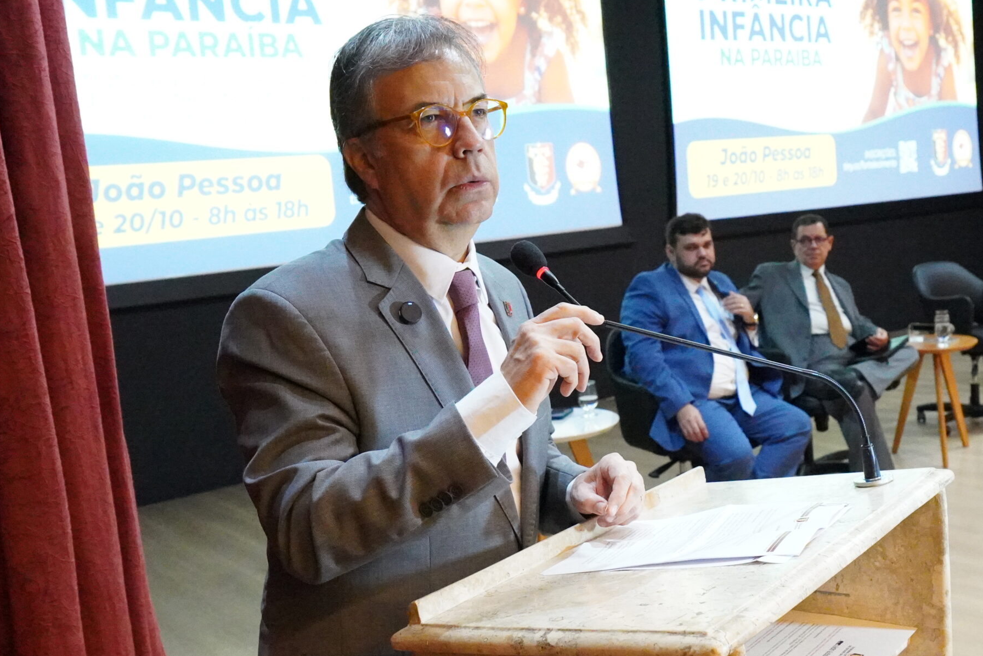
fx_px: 1112
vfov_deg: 32.9
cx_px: 679
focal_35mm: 41
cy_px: 324
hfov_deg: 46.7
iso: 12800
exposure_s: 1/160
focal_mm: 19
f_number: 4.5
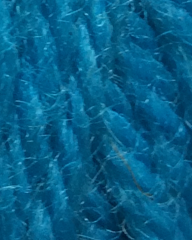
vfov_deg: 9.0
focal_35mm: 198
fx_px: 1408
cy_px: -286
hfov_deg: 7.0
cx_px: -370
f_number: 2.2
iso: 40
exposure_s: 1/33
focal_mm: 4.15
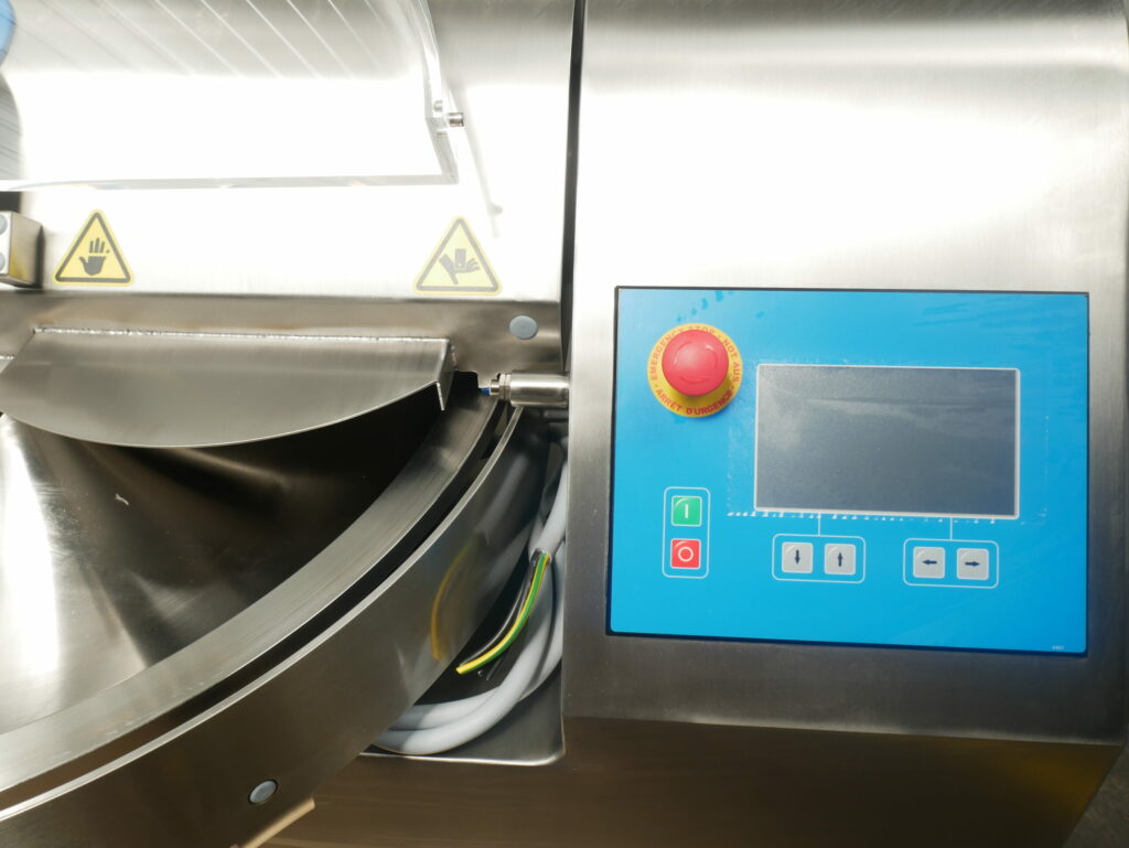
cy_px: 424
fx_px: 979
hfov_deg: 59.9
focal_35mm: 30
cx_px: 564
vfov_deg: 46.8
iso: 200
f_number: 10
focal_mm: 15
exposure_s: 1/40
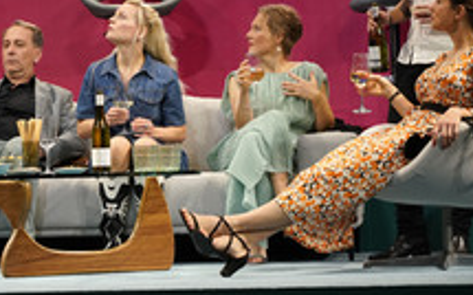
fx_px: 2344
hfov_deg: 11.4
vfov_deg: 7.2
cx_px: 28
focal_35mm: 182
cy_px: 46
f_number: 5.6
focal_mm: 85
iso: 1600
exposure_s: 1/250
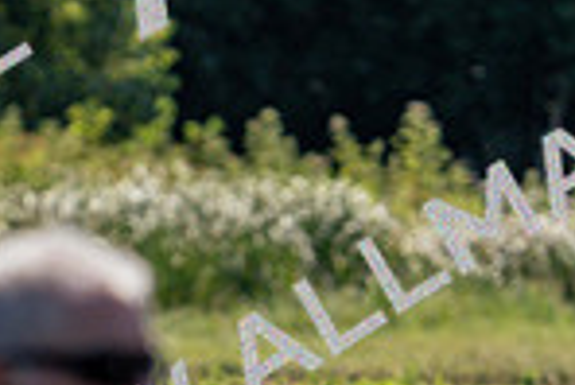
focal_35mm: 1349
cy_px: 609
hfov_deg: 1.5
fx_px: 21567
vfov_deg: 1.0
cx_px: 338
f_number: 6.3
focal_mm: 344
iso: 200
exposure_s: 1/2000
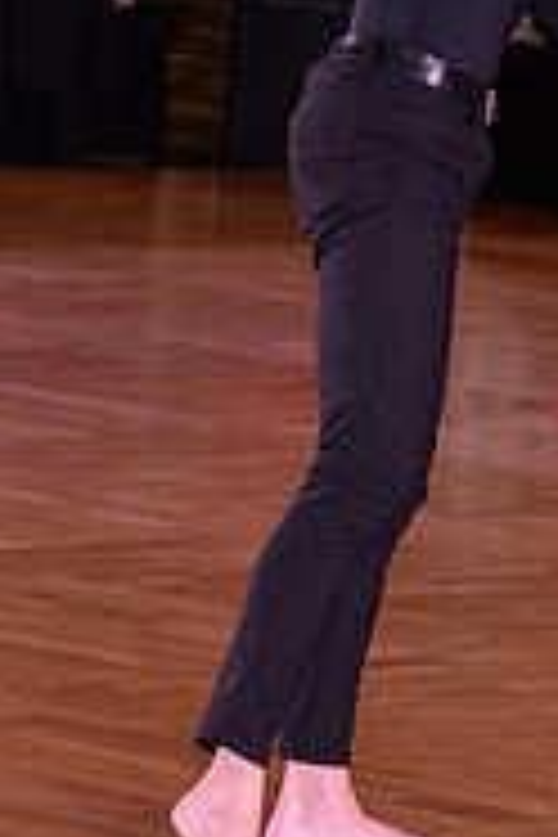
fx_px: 8114
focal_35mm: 349
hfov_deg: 3.9
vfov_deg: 5.9
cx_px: 502
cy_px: -261
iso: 2000
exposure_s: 1/250
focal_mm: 112
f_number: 6.3
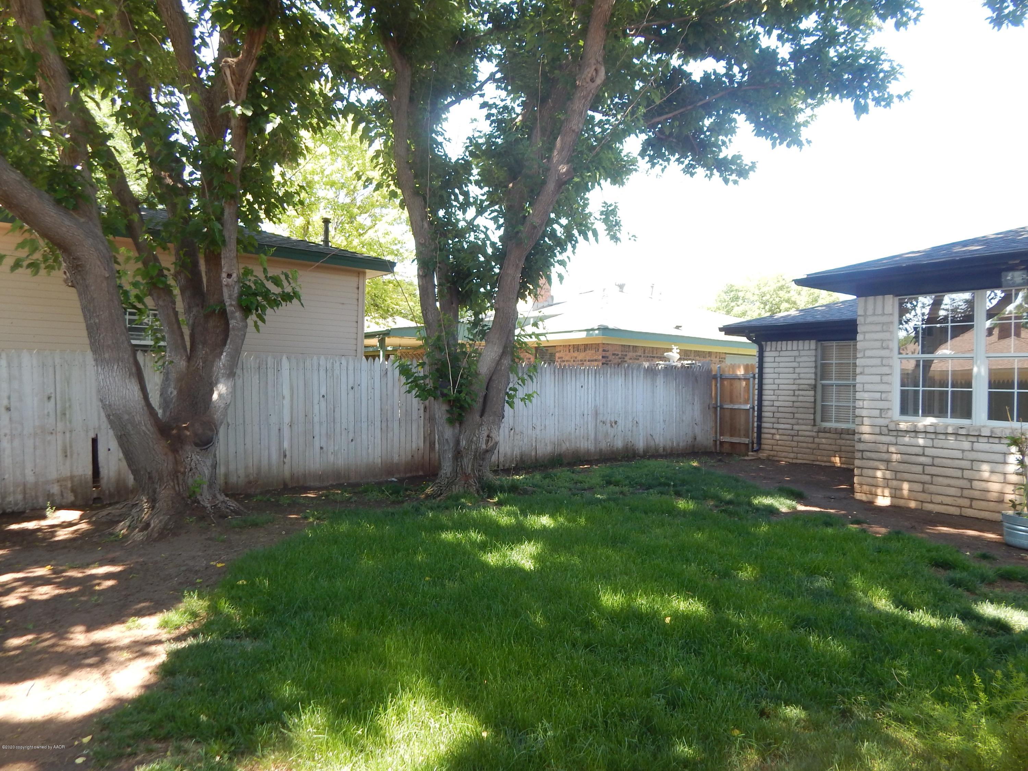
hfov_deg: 76.4
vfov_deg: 61.1
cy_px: 386
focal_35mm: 22
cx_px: 514
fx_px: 653
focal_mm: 4
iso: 125
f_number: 3
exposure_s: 1/160
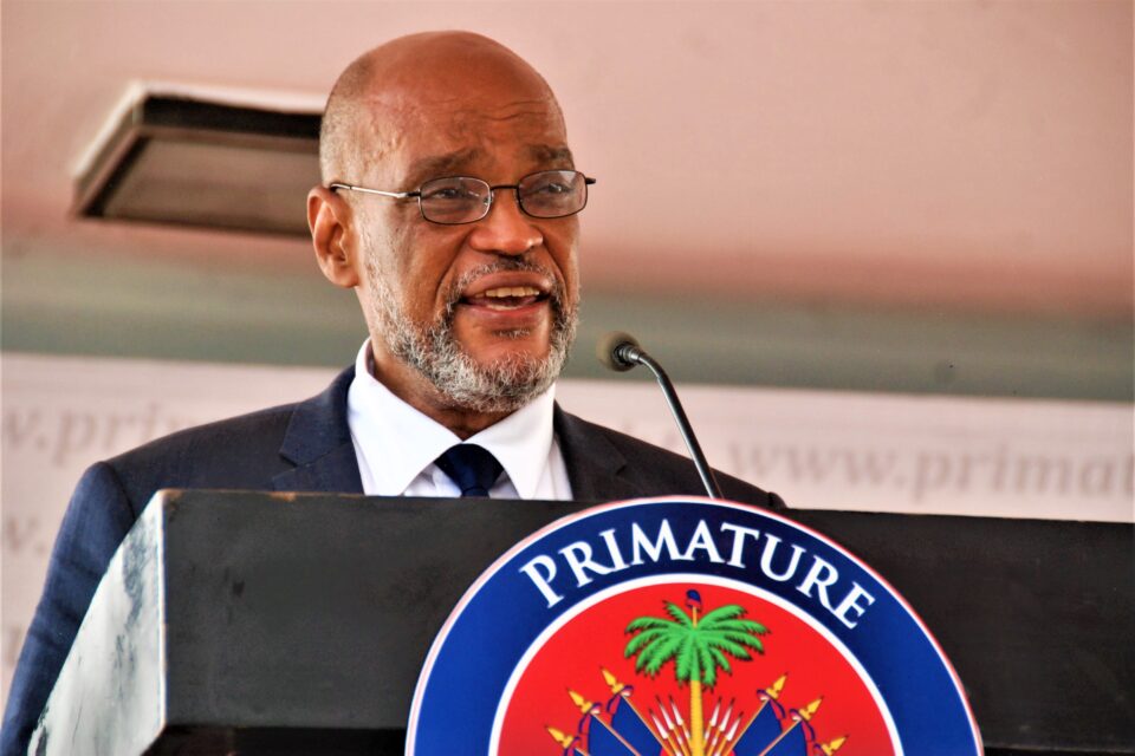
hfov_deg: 9.1
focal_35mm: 225
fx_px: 7093
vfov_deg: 6.1
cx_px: 568
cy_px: 378
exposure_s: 1/320
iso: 800
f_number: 5.6
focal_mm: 150
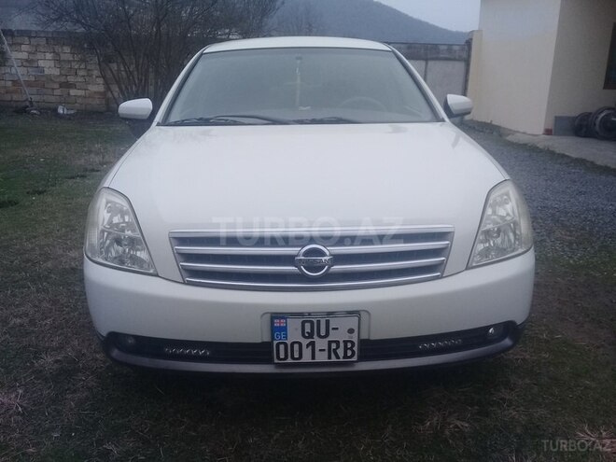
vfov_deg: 45.4
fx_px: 552
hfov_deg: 58.4
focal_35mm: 31
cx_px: 308
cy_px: 231
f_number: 2.2
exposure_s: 1/164
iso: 50
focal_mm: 3.3
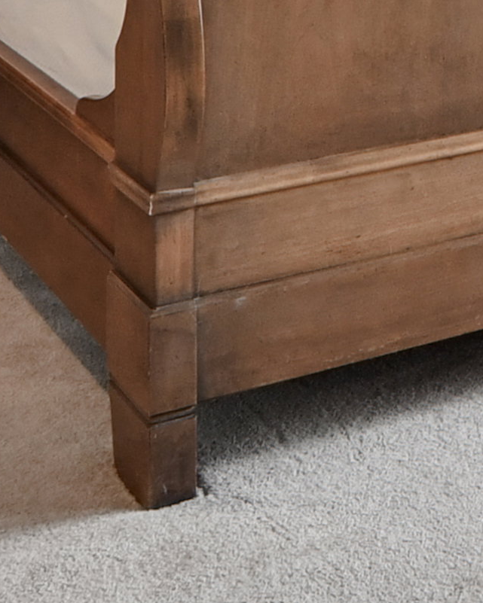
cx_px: 978
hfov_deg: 13.7
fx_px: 1697
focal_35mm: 95
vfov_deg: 17.6
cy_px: -356
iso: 320
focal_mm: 10
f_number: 8
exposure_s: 1/15
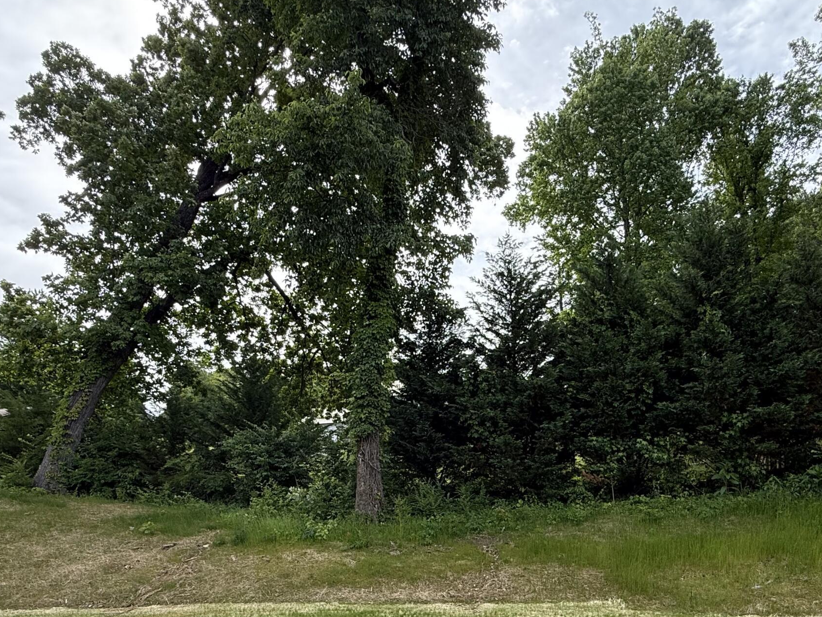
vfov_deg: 52.1
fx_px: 594
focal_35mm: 25
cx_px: 447
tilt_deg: +3.2
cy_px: 474
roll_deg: +2.3
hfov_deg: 69.3
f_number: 2.2
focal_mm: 2.22
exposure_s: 1/413
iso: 64
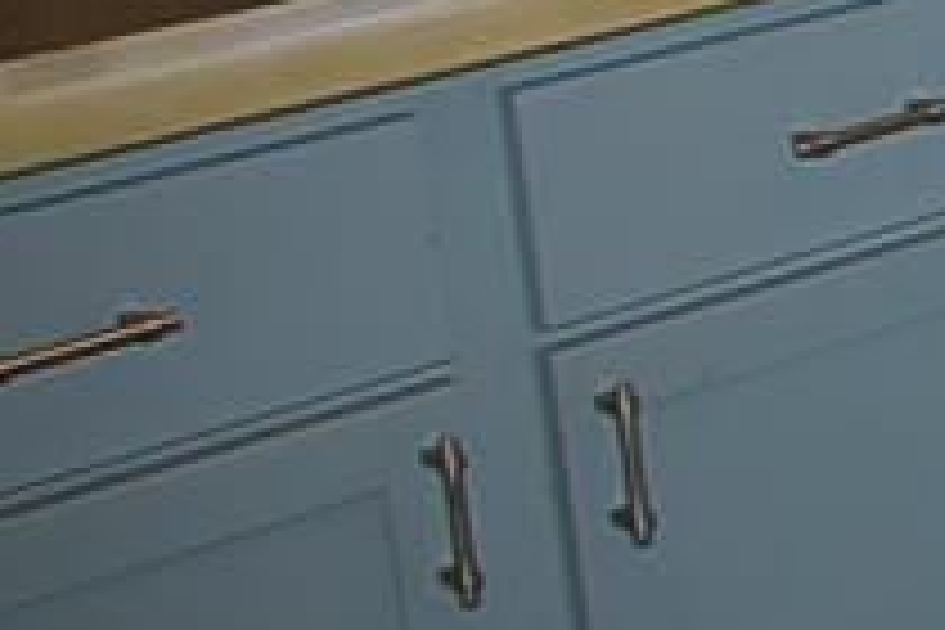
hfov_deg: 10.1
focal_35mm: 129
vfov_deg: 10.2
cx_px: 3078
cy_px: -378
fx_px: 3386
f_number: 4
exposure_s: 1/60
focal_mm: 12
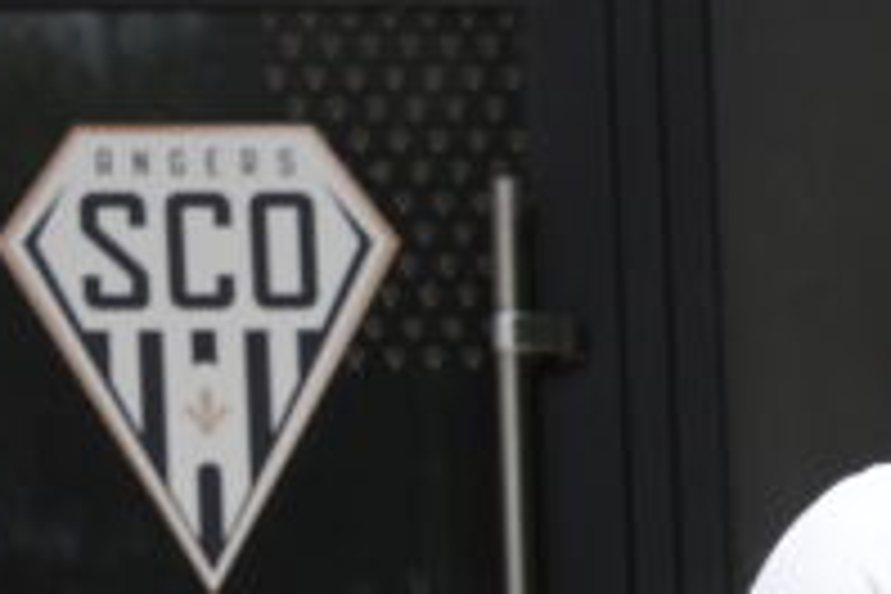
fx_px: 6930
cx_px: 1665
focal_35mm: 280
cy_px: 1123
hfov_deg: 7.1
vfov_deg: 4.8
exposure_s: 1/400
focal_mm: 54.2
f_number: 7.1
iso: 100
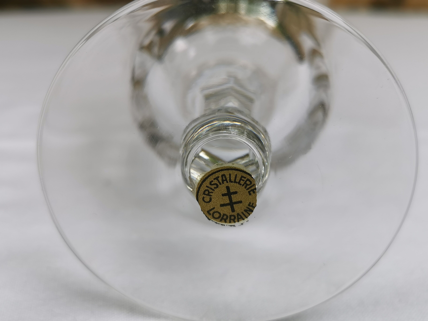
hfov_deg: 49.0
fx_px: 470
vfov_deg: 37.7
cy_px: 160
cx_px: 214
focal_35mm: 38
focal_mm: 5.58
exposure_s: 1/342
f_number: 1.8
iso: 50
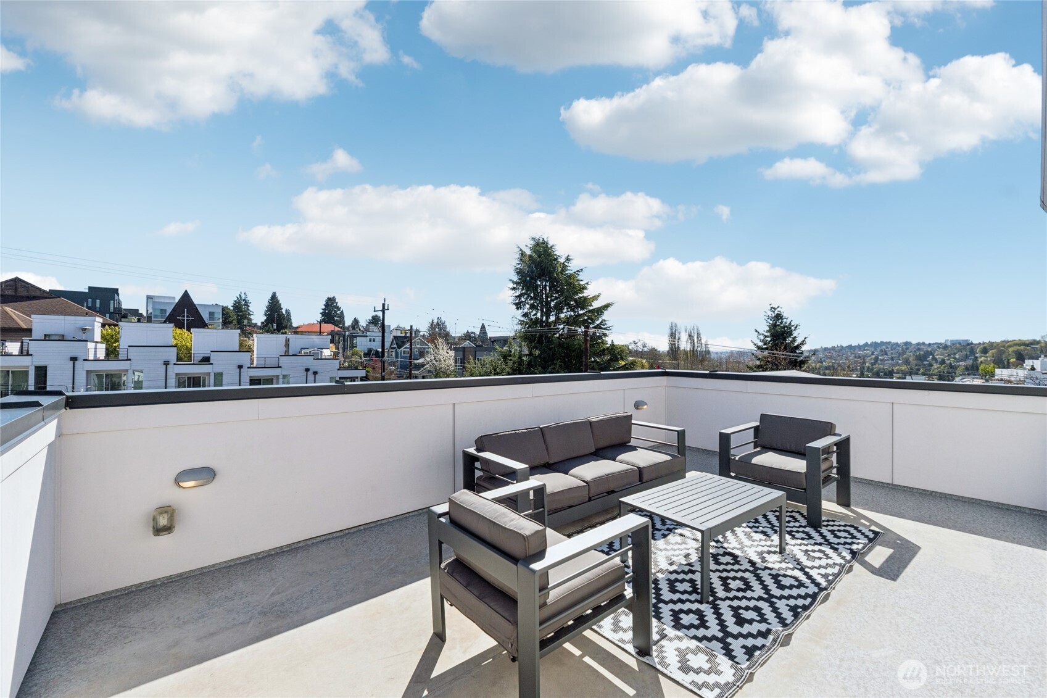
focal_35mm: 15
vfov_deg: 77.3
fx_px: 436
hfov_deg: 100.4
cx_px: 524
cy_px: 349
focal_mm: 10
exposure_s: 1/500
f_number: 9
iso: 250
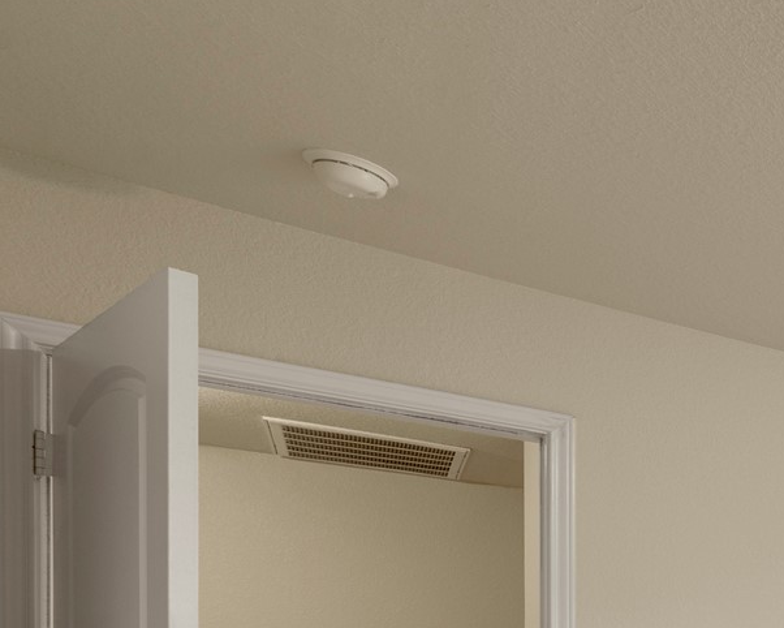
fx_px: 1021
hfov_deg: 23.2
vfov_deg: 29.9
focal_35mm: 44
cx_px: 1383
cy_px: 728
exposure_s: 3.2
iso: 200
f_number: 9
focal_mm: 13
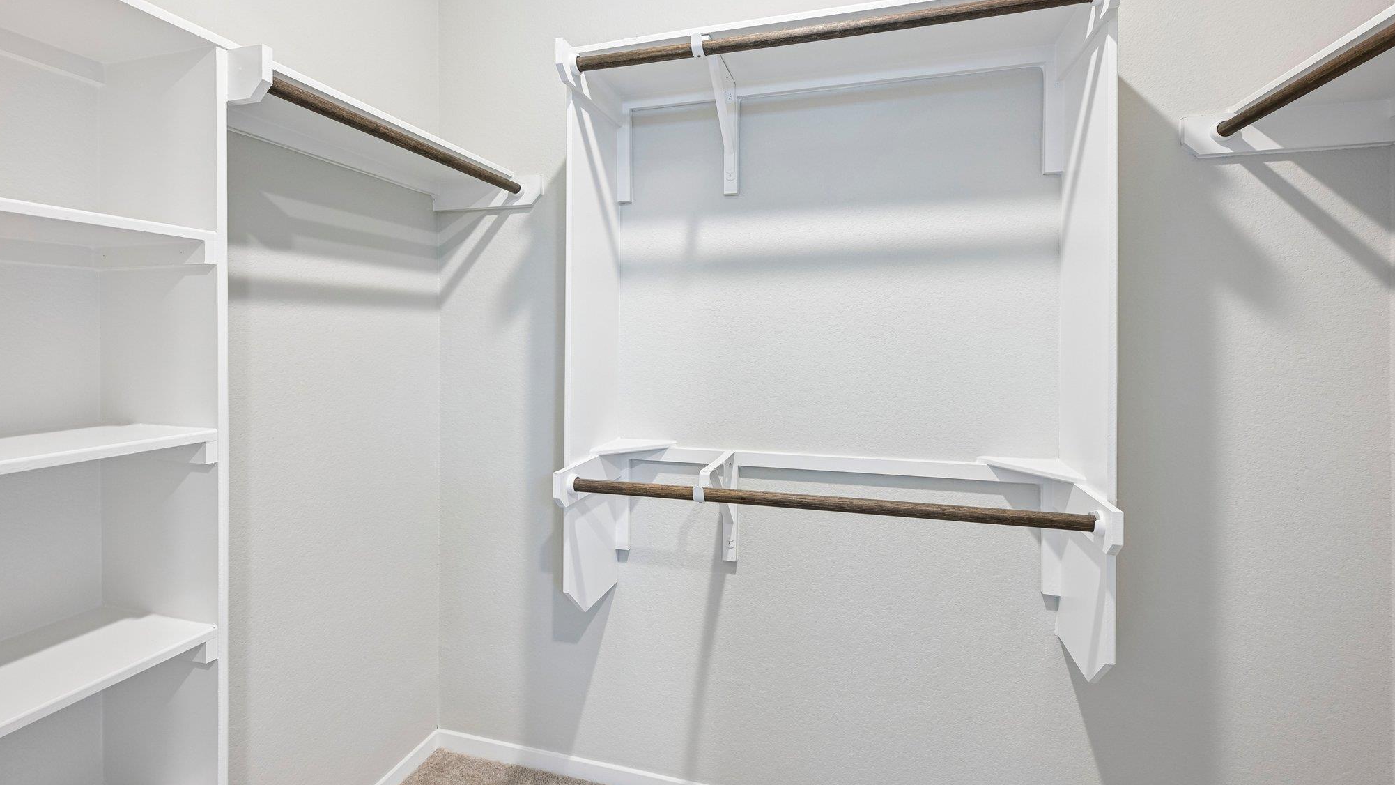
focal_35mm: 15
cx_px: 709
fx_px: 555
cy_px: 341
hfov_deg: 103.0
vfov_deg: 70.2
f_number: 6.7
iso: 400
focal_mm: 14
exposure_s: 1/10
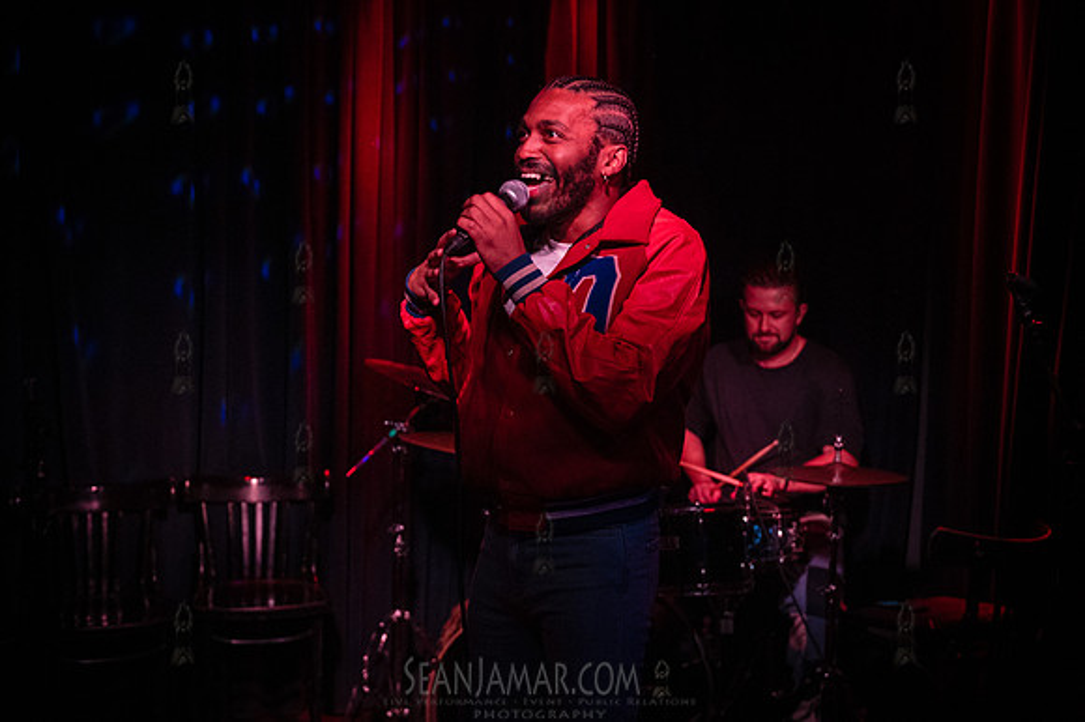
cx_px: 542
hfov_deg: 43.6
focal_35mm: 45
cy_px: 361
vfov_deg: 29.8
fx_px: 1355
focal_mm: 45
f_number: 3.5
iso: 12800
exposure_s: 1/320
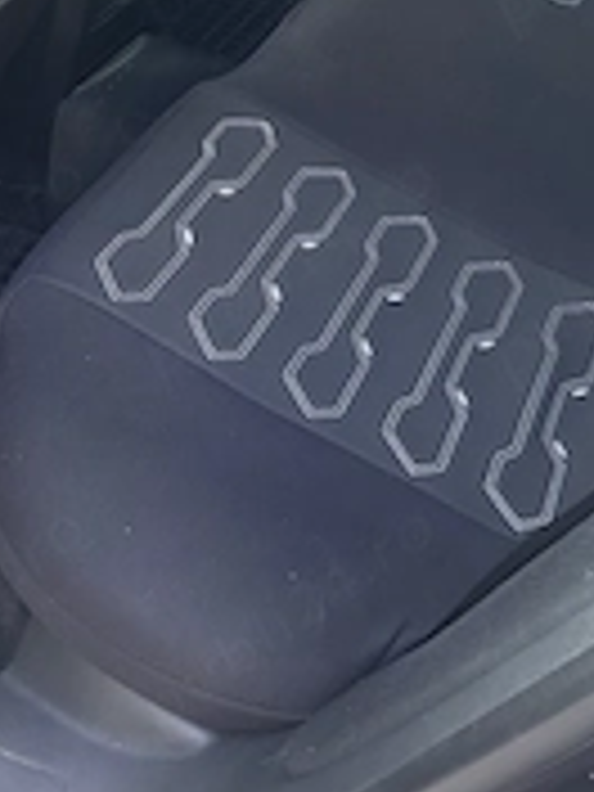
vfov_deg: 30.1
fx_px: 1350
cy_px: -27
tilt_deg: -30.7
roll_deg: -4.0
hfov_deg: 24.7
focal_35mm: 59
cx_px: 378
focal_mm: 5.7
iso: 160
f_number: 1.5
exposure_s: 1/60
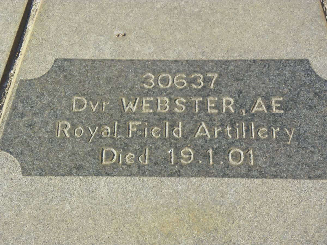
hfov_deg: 24.4
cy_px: 122
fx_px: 756
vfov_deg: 18.4
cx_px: 164
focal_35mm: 80
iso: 64
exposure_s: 1/160
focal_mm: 14.2
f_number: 4
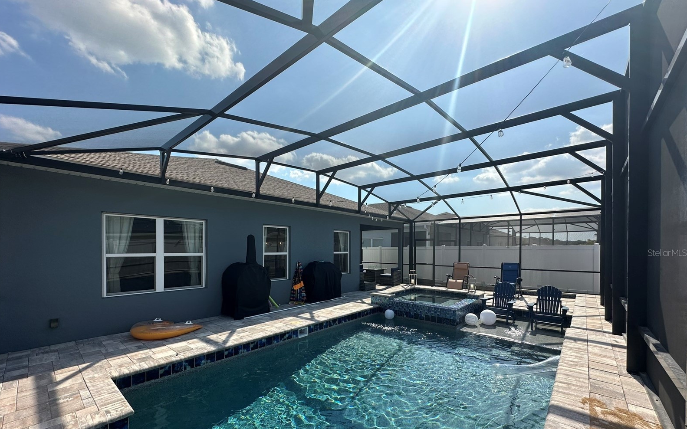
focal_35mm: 15
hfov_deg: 101.5
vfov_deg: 74.1
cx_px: 342
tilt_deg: -0.5
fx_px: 281
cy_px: 252
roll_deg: -0.4
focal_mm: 2.22
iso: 50
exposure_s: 1/1103
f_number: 2.2
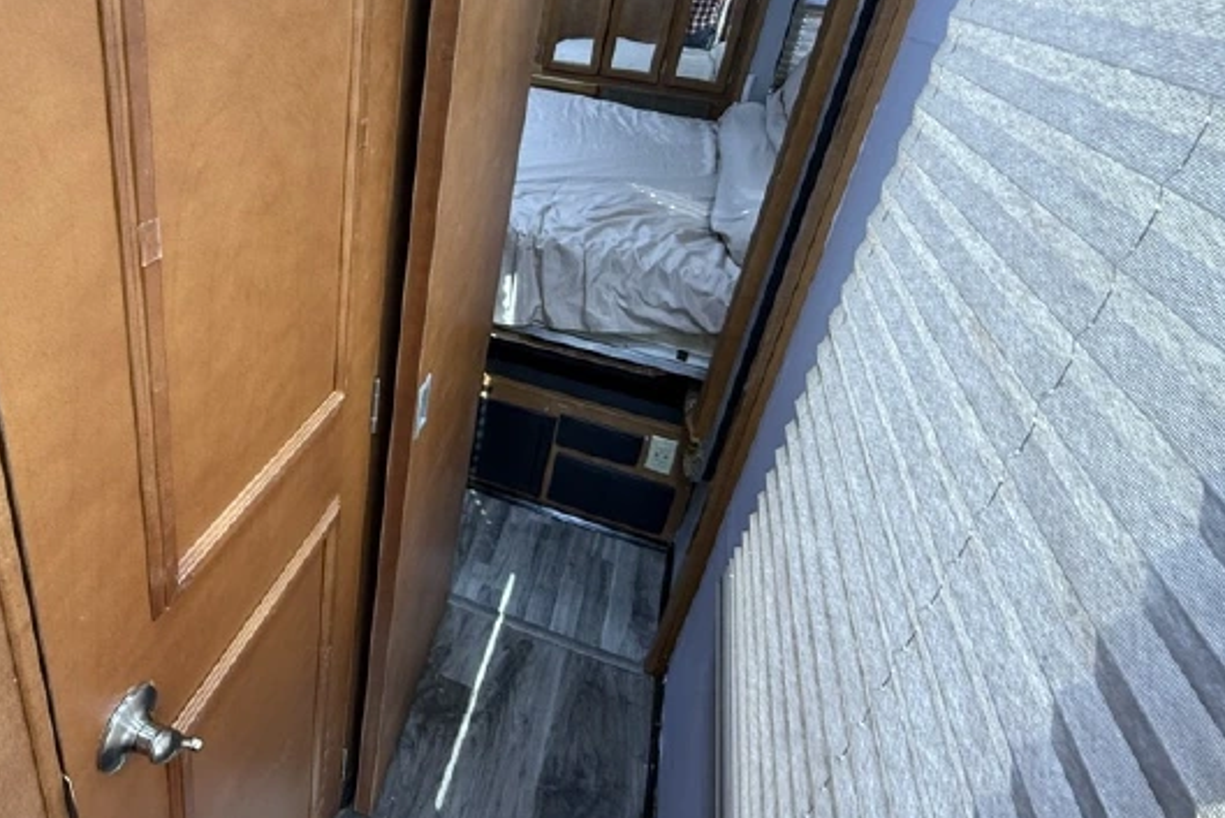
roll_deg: -5.4
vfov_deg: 56.3
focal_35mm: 22
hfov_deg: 75.8
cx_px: 398
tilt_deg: -25.4
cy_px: 287
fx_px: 749
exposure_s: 1/40
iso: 250
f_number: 2.2
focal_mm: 2.22
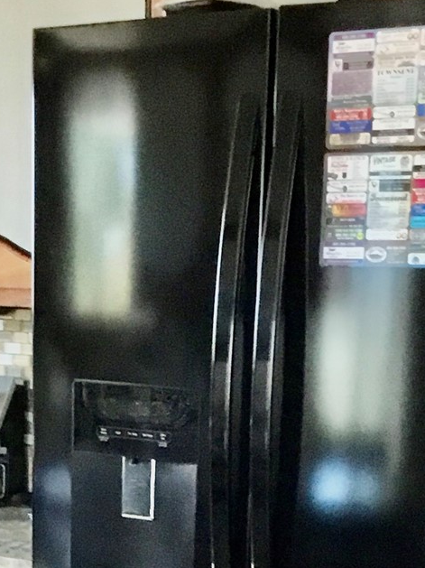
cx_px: 169
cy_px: 731
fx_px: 1655
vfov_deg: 18.2
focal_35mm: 101
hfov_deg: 14.6
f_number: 2.4
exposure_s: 1/30
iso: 200
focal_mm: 3.3
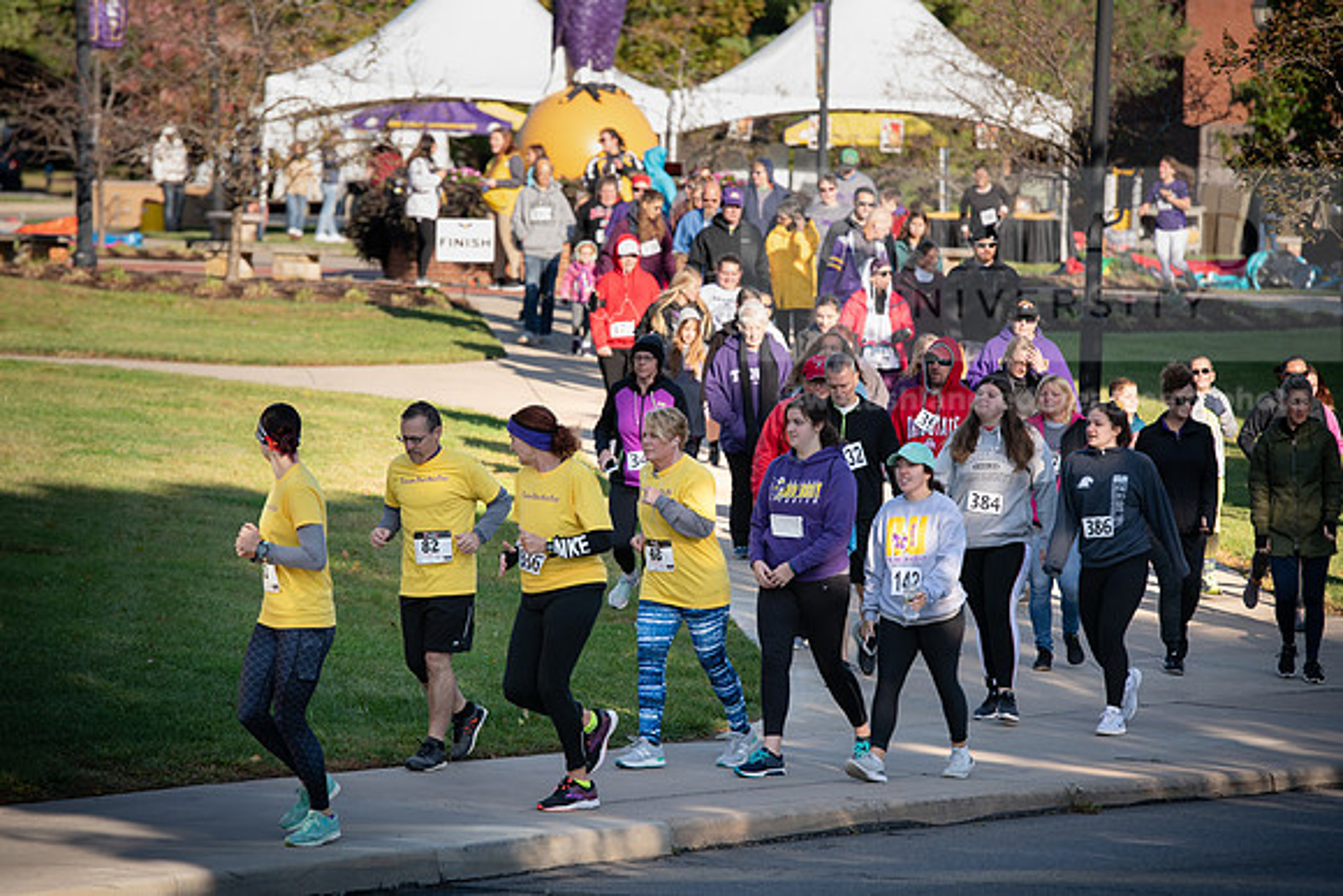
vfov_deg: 7.4
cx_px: 672
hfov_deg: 11.1
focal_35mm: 185
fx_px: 6903
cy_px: 448
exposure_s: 1/500
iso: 200
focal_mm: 185
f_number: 5
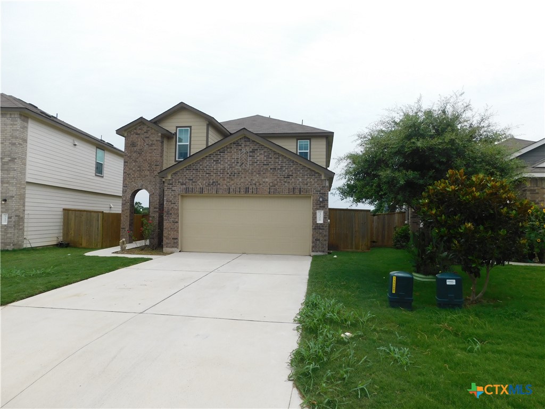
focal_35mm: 23
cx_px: 272
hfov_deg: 73.9
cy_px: 204
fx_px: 362
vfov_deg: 58.9
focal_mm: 4
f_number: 6
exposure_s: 1/500
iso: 125
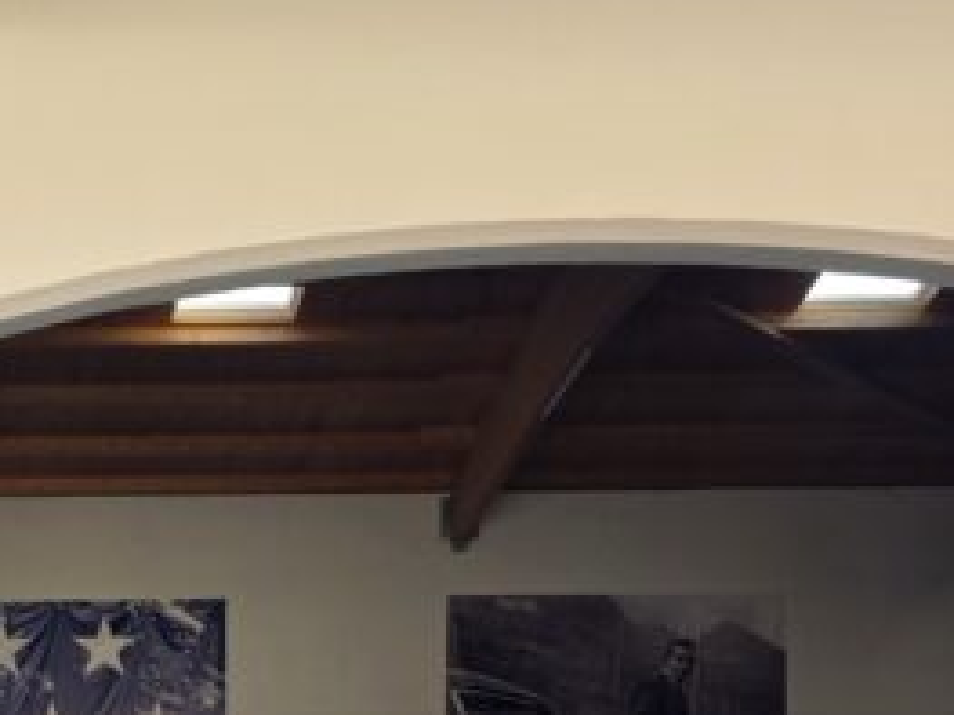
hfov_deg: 25.9
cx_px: -73
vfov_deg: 19.7
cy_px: 871
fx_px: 1928
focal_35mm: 70
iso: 40
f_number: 1.7
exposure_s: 1/359
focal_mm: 6.25
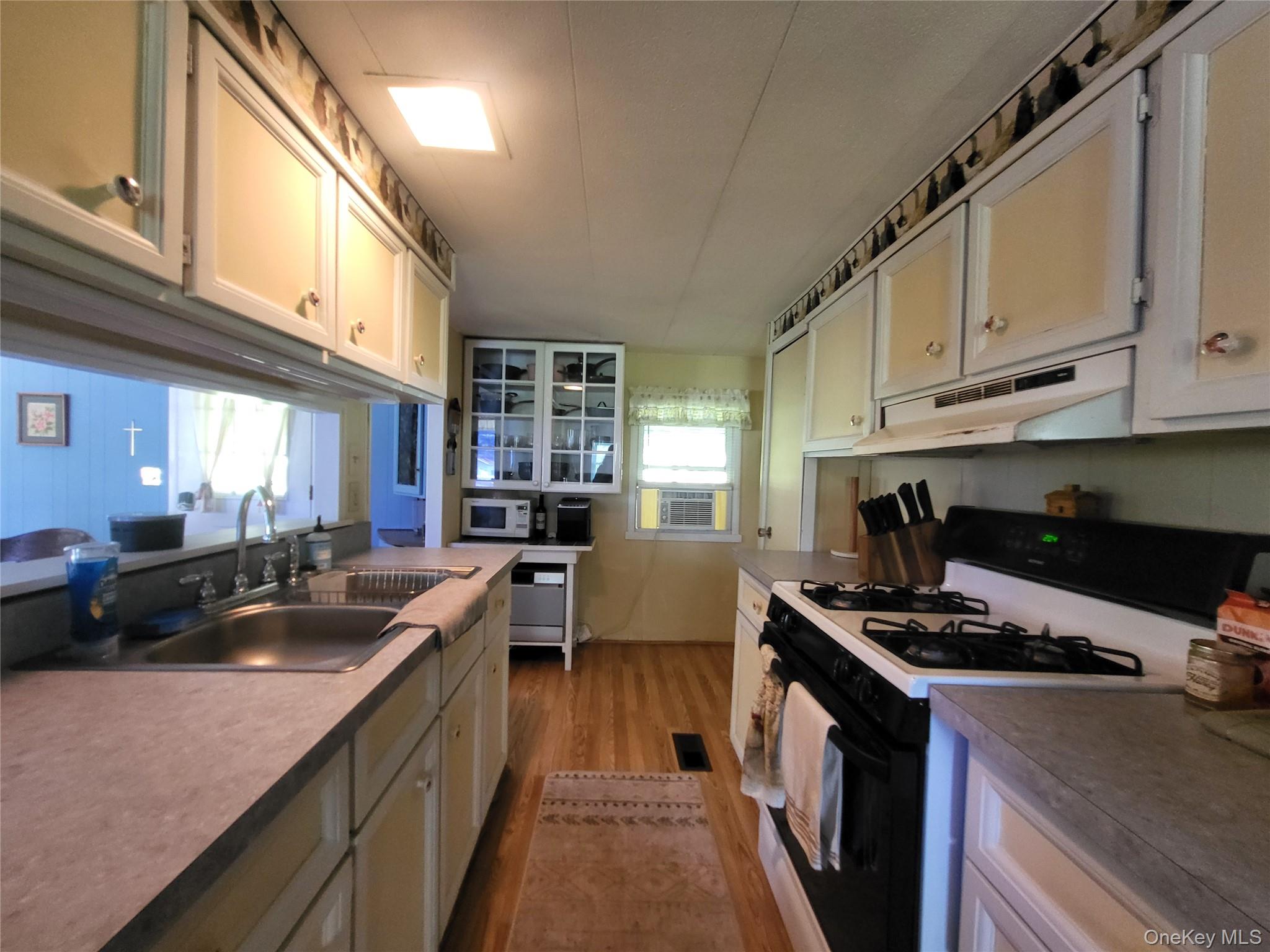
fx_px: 477
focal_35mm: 13
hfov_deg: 106.2
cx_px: 635
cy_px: 476
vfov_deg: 89.9
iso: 400
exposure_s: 1/30
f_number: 2.2
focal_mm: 1.74
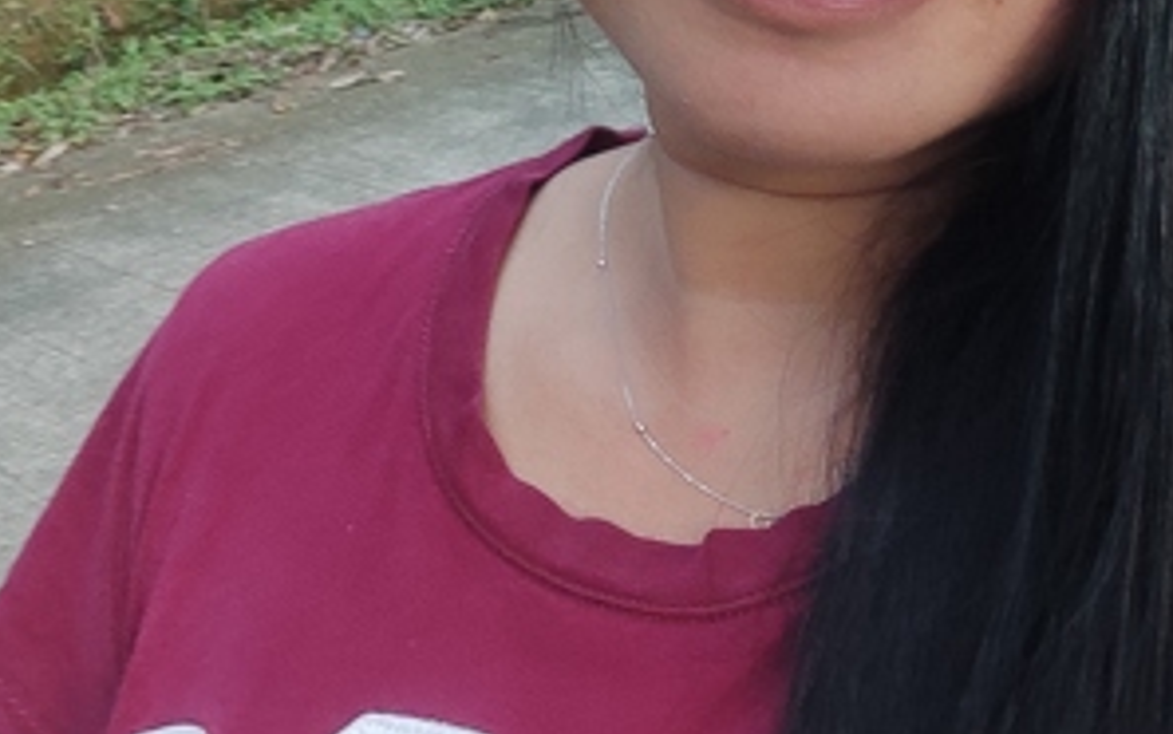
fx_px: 1599
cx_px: 869
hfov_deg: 39.3
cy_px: -217
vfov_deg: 23.0
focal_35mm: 50
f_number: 2.45
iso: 54
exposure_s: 1/120
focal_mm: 3.5
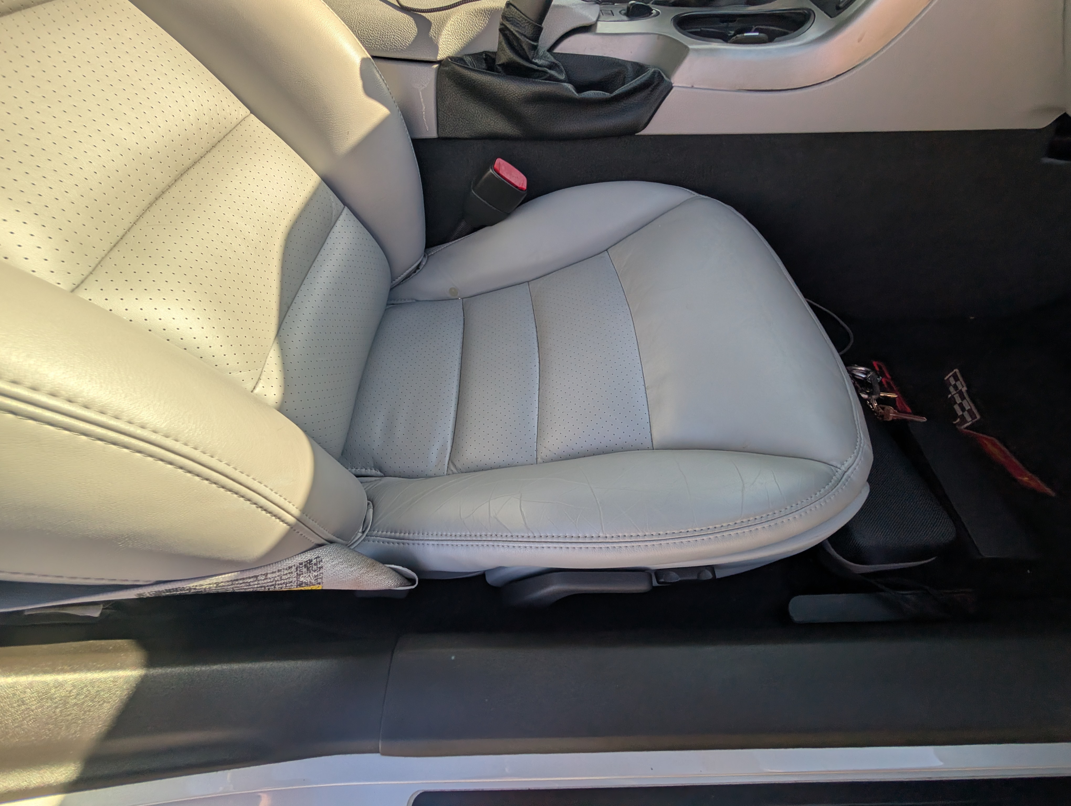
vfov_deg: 94.6
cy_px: 403
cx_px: 536
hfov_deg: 110.5
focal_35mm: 12
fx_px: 372
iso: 52
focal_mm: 2.02
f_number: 1.7
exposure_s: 1/1462
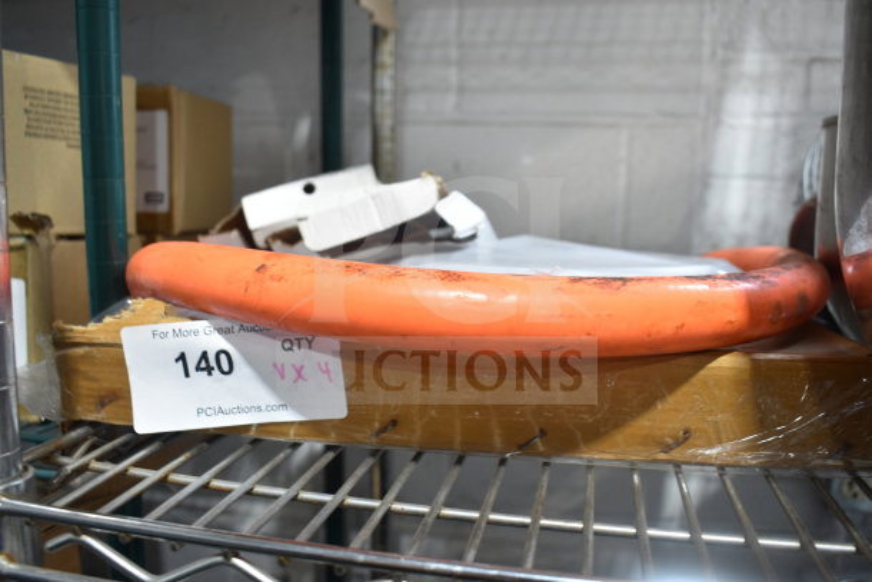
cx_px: 436
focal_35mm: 32
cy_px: 291
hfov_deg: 59.5
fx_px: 763
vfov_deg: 41.7
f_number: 3.8
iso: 400
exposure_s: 1/30
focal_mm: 21
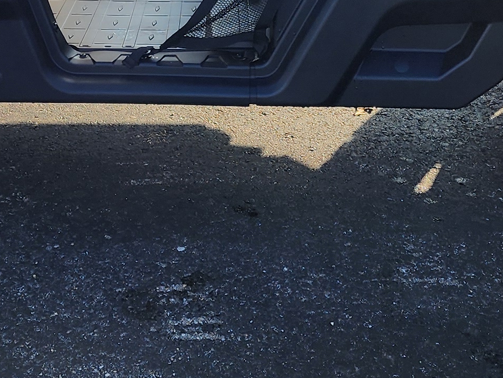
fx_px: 1395
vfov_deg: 14.7
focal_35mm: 96
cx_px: 186
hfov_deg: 20.4
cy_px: -132
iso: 12
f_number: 1.8
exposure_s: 1/379
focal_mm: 6.4
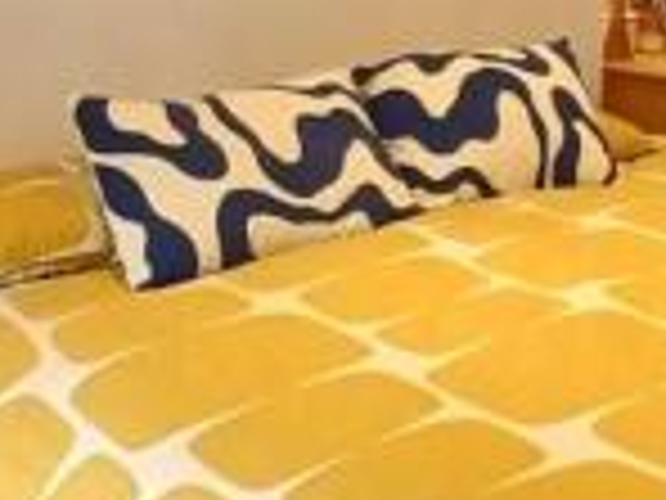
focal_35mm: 67
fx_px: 1289
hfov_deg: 28.5
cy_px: 146
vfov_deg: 21.8
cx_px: 506
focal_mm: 1.4
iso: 125
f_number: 2.2
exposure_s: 1/33.3
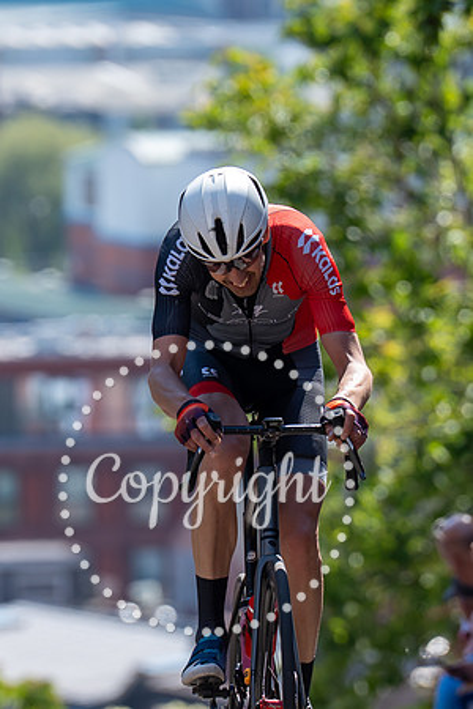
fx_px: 10959
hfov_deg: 2.5
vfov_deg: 3.7
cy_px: 427
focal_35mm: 556
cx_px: 232
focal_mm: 197
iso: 160
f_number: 3.5
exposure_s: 1/1000
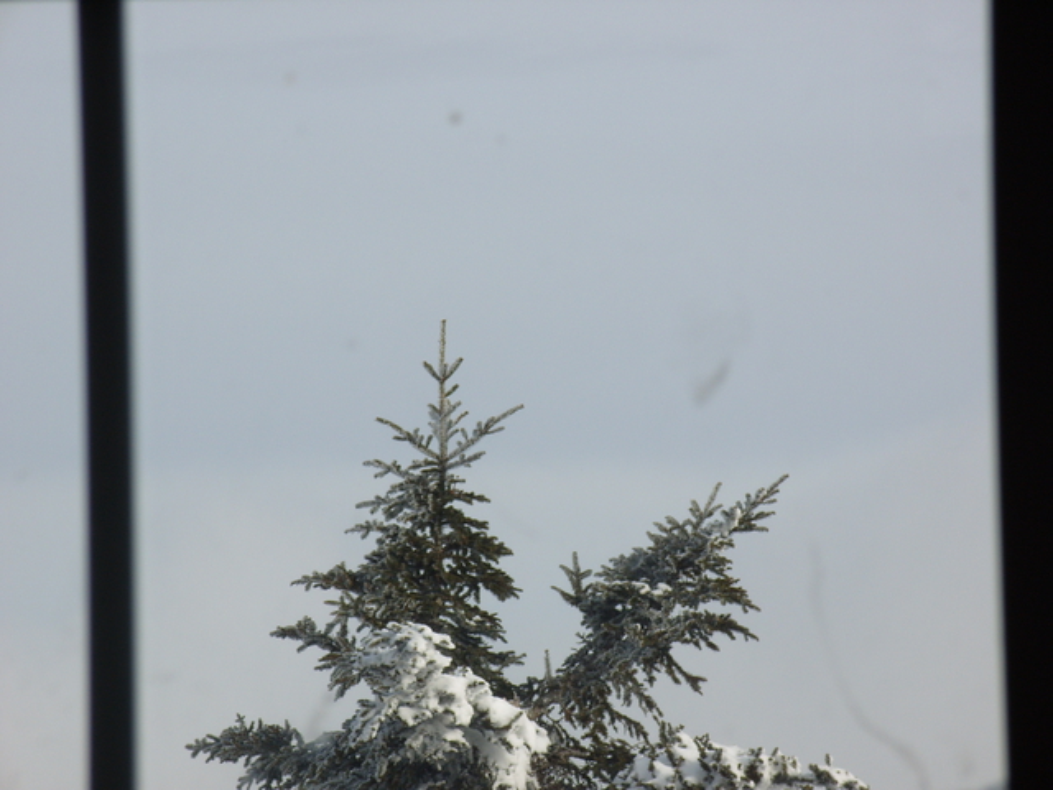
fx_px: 5323
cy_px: 395
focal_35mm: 175
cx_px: 526
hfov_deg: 11.3
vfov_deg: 8.5
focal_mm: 39
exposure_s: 1/500
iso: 80
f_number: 6.4
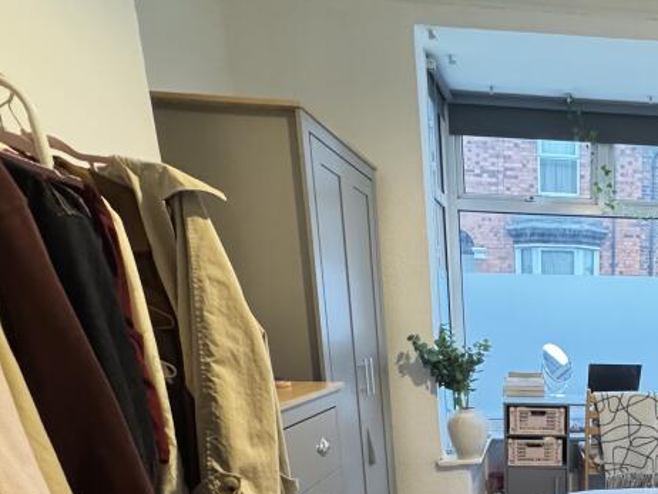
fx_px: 590
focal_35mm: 31
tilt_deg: -13.8
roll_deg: -1.3
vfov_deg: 41.0
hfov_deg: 49.4
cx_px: 634
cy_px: 468
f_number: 2.2
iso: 1250
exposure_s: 1/56
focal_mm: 2.22
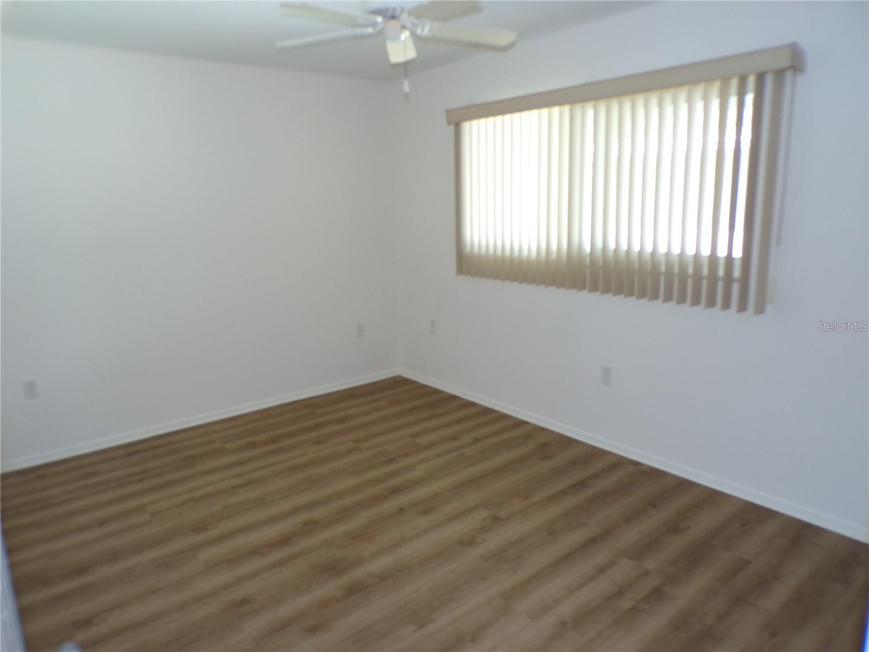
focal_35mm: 24
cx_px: 434
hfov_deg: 71.6
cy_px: 326
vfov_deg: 56.8
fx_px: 602
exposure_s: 1/34
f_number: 3
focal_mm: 4.3
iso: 200
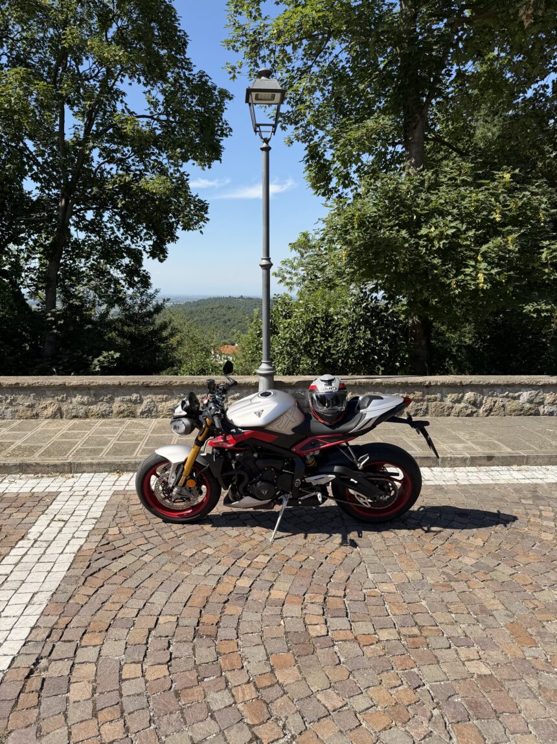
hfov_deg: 56.8
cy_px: 372
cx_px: 278
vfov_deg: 71.6
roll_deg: -0.2
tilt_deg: -9.6
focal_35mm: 24
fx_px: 515
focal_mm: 6.76
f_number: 1.78
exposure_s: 1/3425
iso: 80
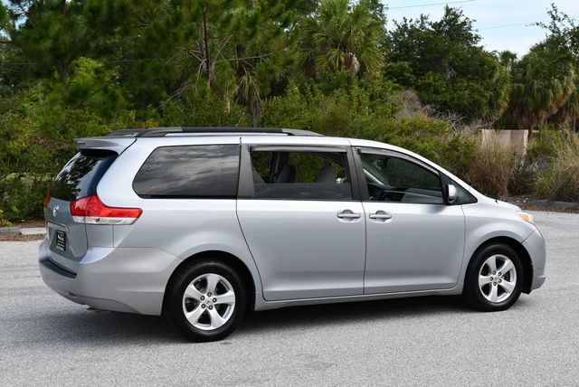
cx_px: 290
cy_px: 194
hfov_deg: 34.5
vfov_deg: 23.4
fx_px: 934
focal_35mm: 58
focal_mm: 29
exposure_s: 1/250
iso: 200
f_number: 7.1
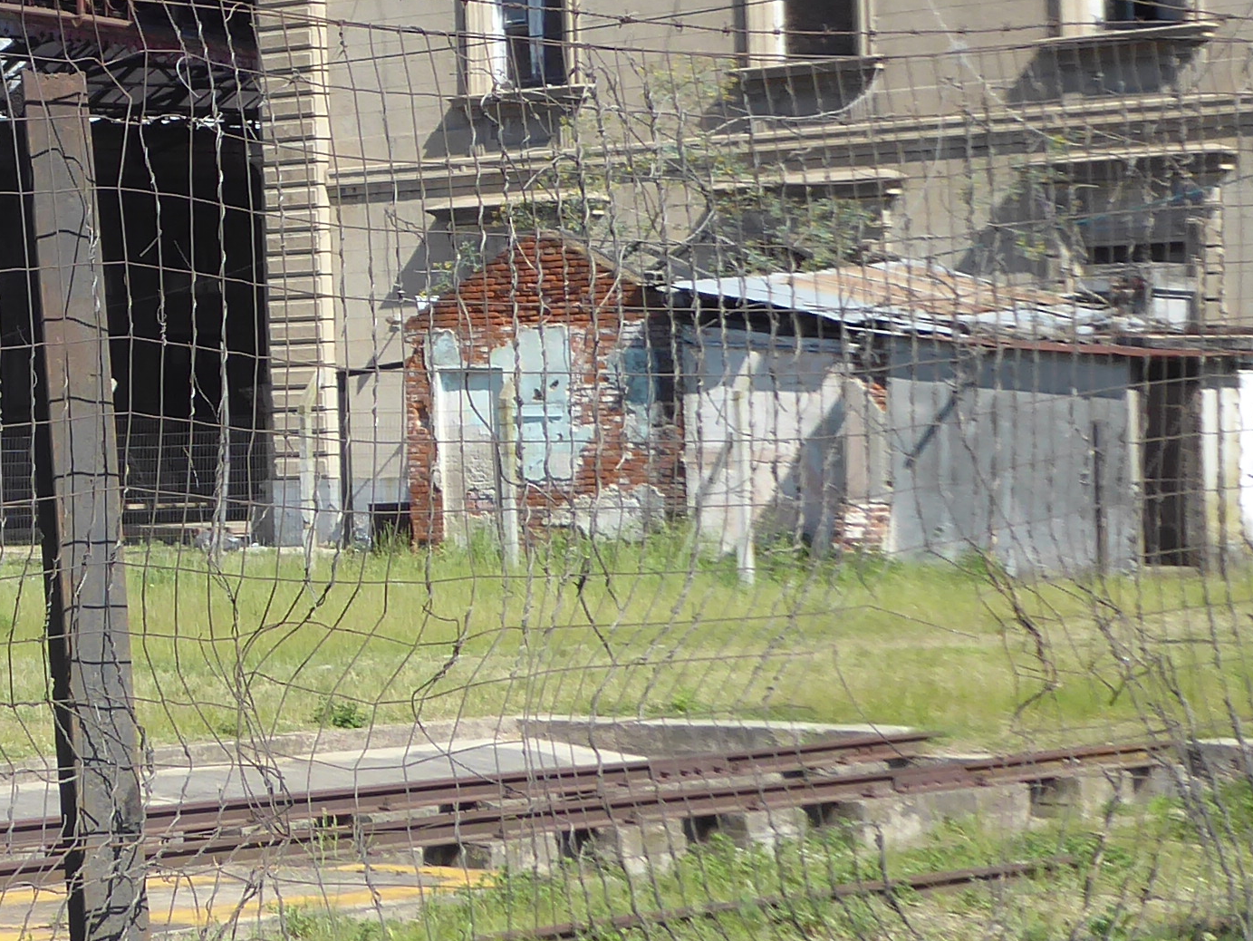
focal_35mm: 133
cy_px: 260
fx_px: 4815
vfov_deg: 11.1
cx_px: -439
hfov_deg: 14.2
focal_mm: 7.8
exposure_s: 1/400
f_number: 3.9
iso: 80
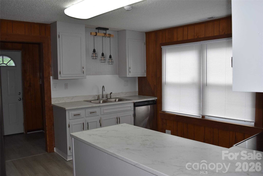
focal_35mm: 32
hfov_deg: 59.5
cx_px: 132
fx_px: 230
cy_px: 88
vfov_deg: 41.8
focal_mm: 21
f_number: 5.6
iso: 360
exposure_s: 1/125
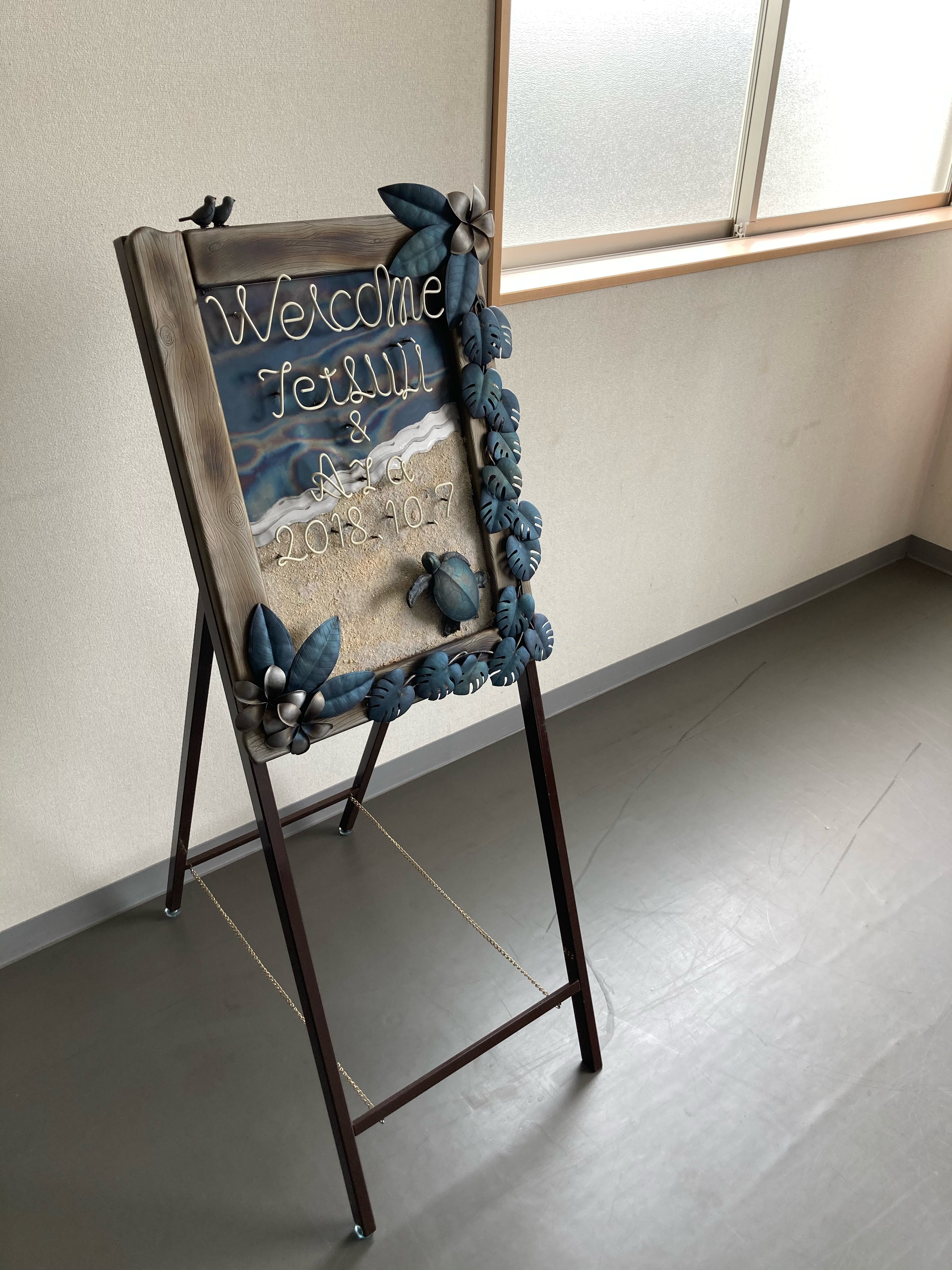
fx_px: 1027
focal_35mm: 28
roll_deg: -1.4
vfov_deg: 63.4
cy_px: 635
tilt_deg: -29.9
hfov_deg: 49.7
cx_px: 476
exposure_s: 1/121
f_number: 1.8
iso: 50
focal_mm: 3.99
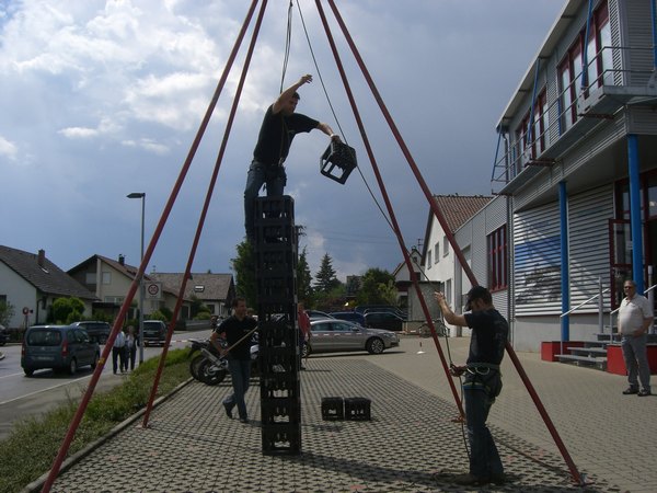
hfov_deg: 49.0
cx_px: 328
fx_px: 721
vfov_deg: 37.7
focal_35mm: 38
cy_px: 246
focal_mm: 6.2
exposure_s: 1/1250
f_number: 4.3
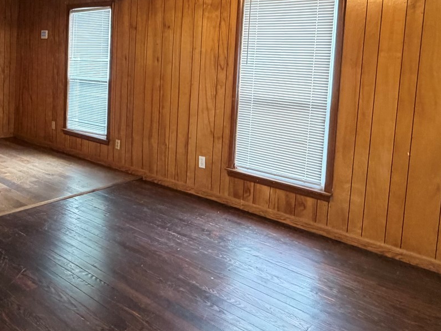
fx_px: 433
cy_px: 93
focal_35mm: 34
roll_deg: -1.5
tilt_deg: -4.0
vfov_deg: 40.9
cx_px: 114
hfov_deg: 51.8
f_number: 2.2
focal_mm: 2.22
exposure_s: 1/60
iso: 400
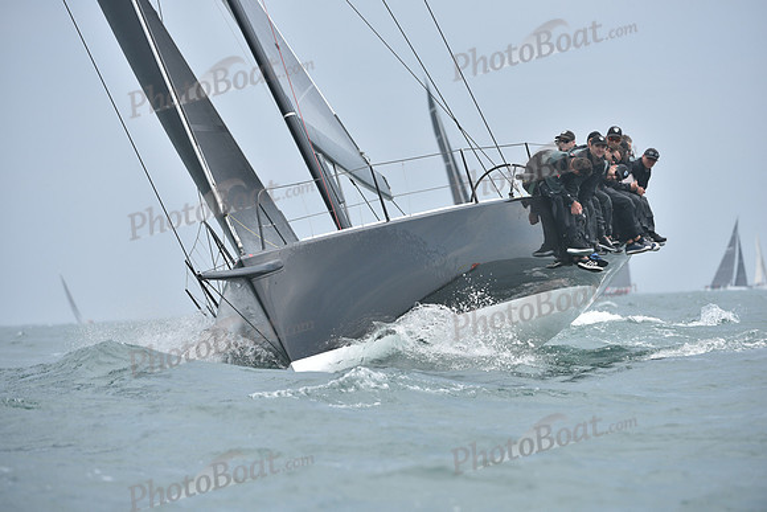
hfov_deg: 7.1
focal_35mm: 290
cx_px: 384
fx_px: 6180
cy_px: 256
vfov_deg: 4.7
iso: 320
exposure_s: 1/1000
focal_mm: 290
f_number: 6.3
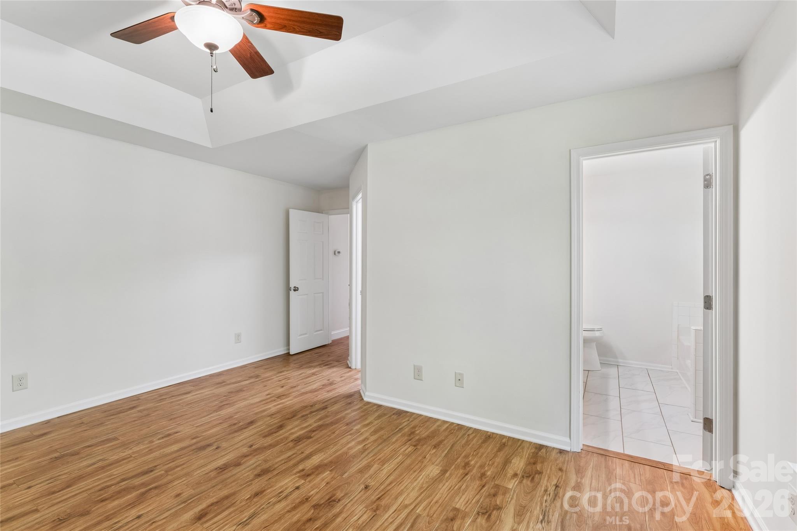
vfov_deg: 73.4
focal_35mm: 16
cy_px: 266
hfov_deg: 96.4
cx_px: 398
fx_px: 356
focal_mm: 16.1
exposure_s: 1/3.33
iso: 400
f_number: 13
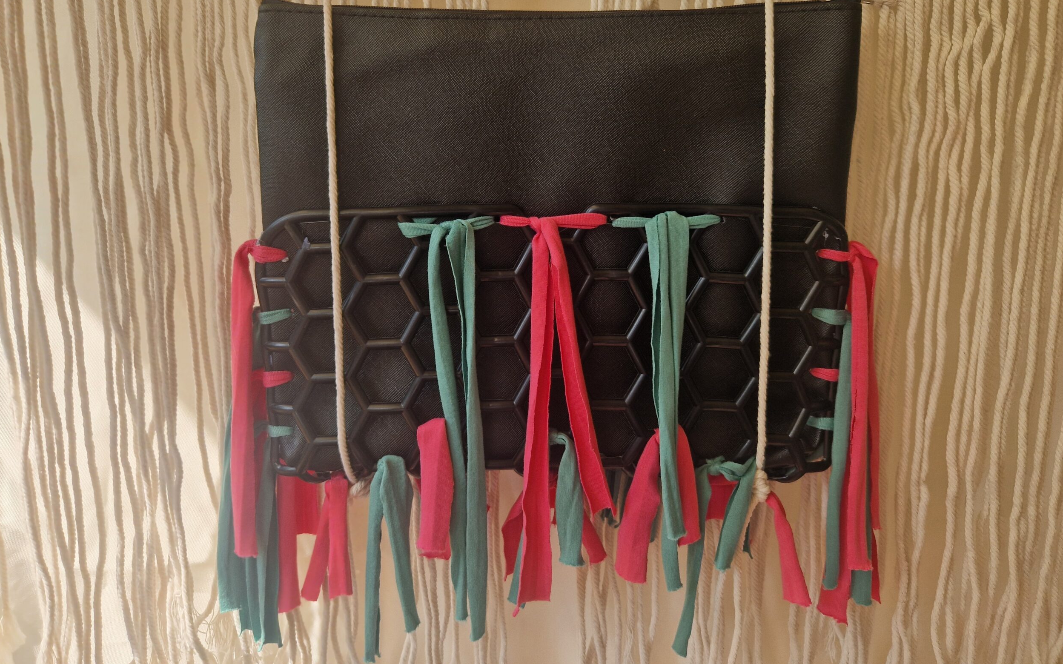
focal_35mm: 25
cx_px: 526
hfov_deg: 72.6
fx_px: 724
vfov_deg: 49.2
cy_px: 295
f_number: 1.8
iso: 50
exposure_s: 1/477
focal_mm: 5.4
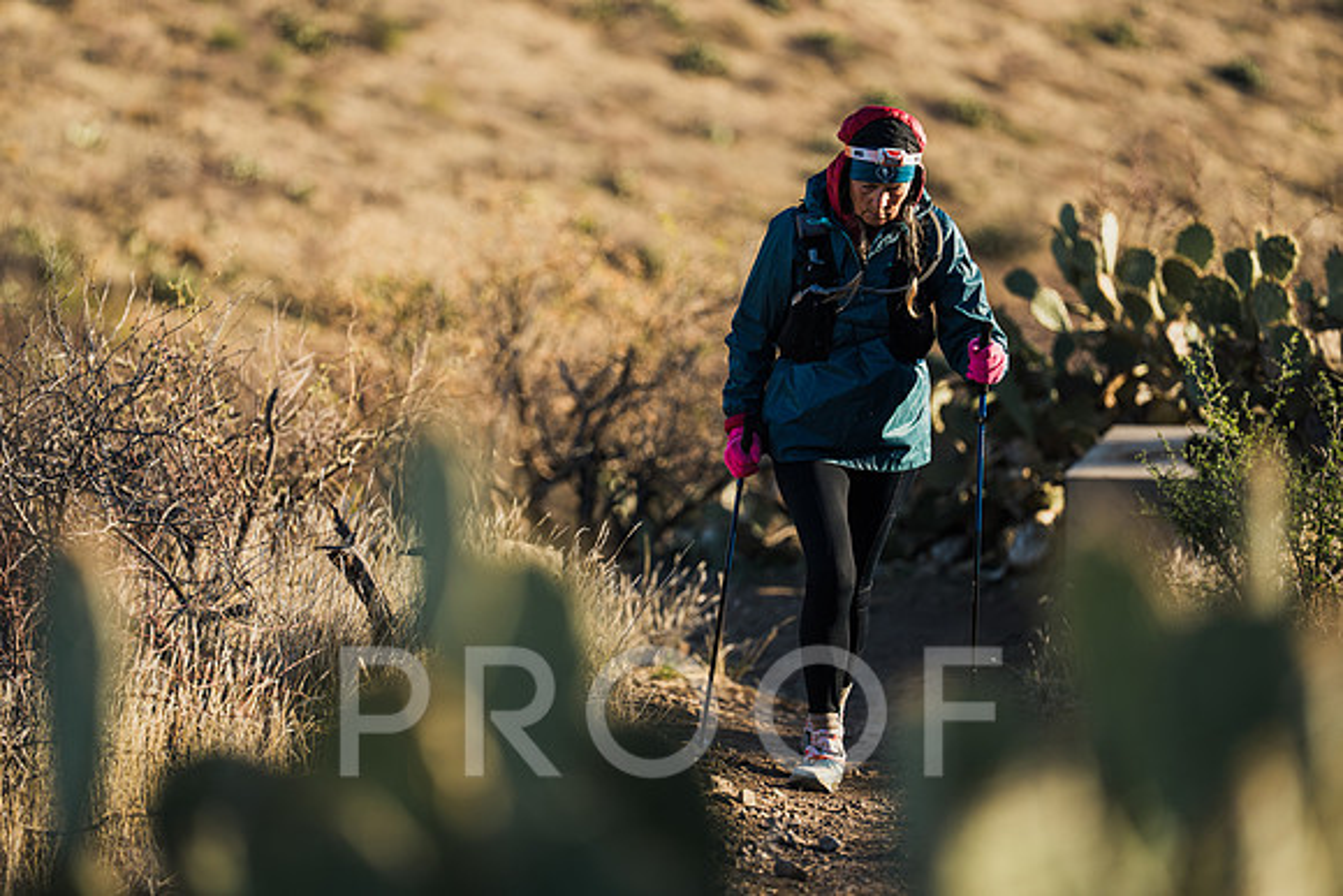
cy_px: 448
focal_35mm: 167
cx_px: 672
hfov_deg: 12.3
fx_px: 6231
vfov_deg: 8.2
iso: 125
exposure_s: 1/1250
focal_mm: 167
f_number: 2.8
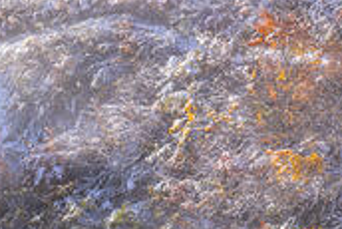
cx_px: 587
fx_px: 5476
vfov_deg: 2.4
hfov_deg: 3.6
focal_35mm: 576
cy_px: 30
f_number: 9
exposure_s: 1/25
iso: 64
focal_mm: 165
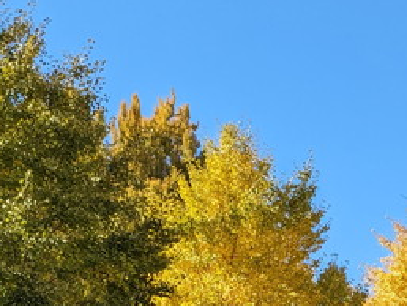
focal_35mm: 107
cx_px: 304
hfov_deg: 18.2
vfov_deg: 13.2
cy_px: 446
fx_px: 1259
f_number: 1.73
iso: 57
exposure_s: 1/1669
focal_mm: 4.38
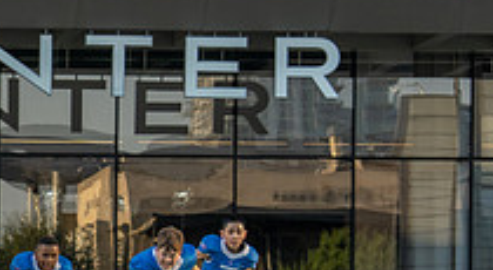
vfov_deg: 4.3
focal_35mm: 278
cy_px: 362
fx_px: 3611
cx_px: -235
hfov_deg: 7.7
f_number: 3.5
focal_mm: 70
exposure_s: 1/1250
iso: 500
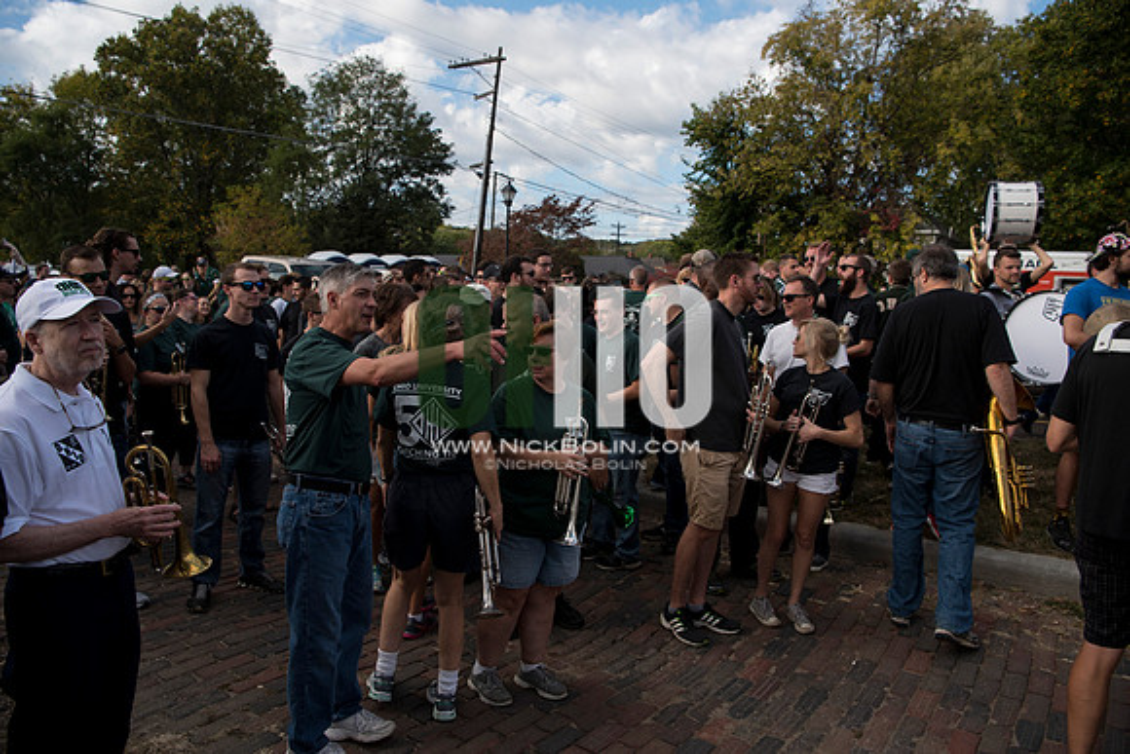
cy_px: 377
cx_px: 565
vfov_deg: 53.2
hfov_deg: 73.7
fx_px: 753
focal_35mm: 24
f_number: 4.5
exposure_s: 1/1250
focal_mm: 24
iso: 250
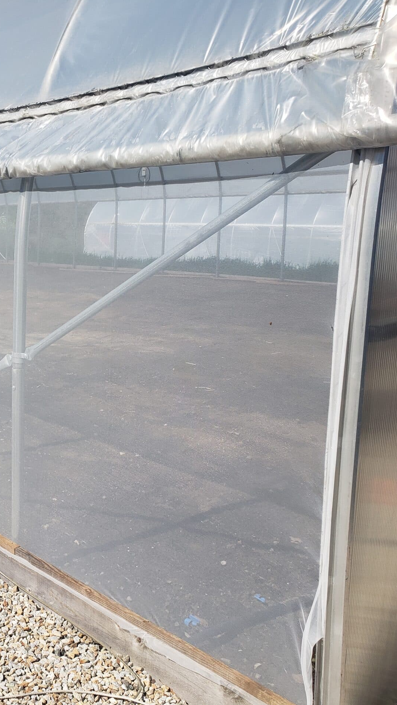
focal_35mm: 38
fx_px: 711
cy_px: 351
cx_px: -34
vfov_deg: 52.8
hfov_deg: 28.5
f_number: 2.4
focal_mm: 4.3
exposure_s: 1/2010
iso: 50
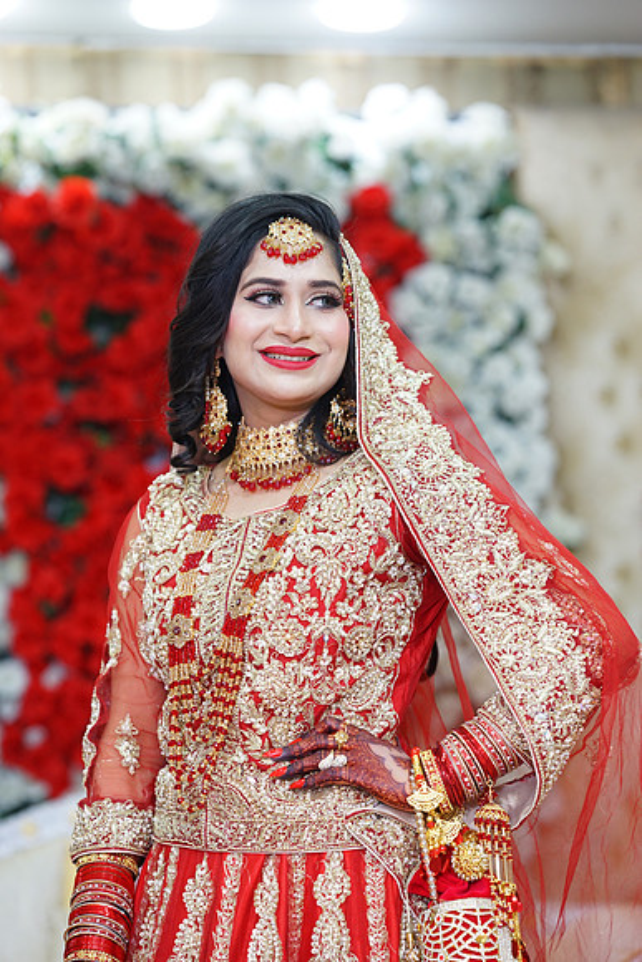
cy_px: 481
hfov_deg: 16.1
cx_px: 321
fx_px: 2272
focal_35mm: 85
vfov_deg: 23.9
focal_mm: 85
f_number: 2.8
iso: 640
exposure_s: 1/160
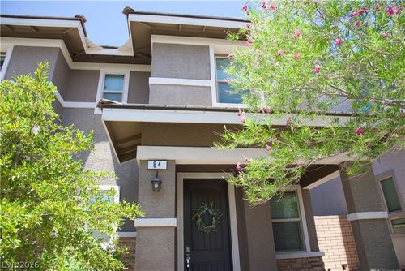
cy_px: 136
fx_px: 270
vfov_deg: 53.2
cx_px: 202
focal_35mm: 24
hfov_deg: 73.7
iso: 280
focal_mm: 24
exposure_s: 1/250
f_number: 8
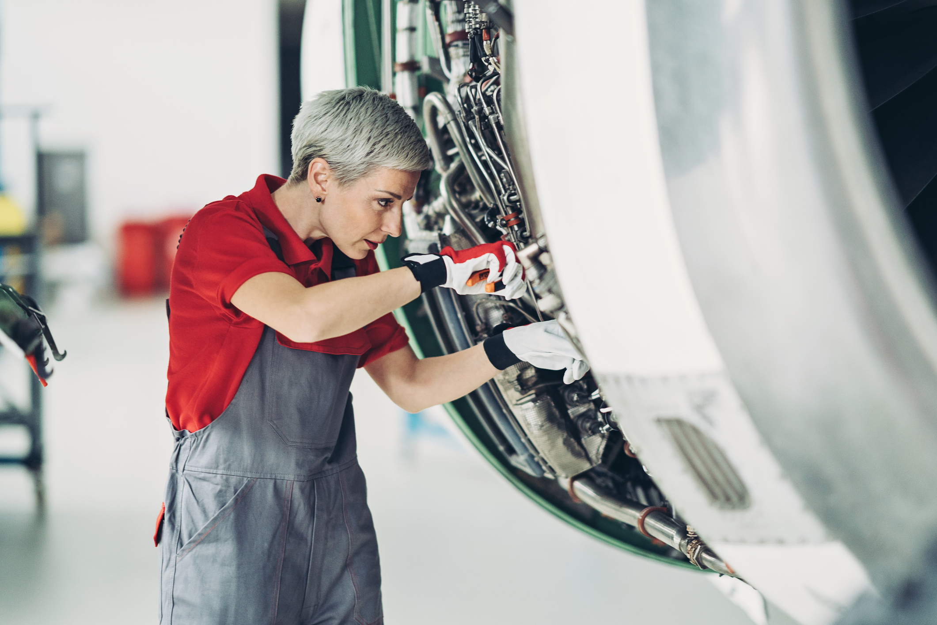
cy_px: 312
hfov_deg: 23.9
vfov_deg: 16.1
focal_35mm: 85
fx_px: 2212
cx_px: 468
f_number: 1.4
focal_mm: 85
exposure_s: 1/200
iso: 1250
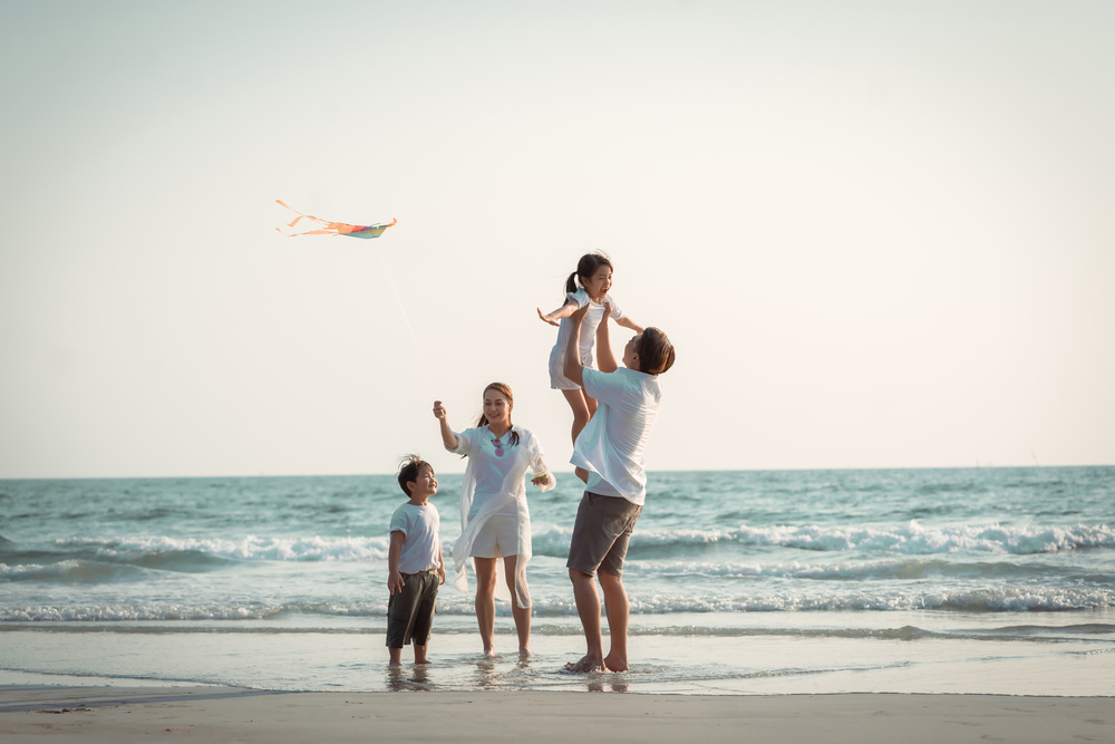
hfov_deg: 23.9
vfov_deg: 16.1
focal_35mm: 85
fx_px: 2633
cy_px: 372
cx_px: 558
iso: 100
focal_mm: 85
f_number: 4
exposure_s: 1/1000
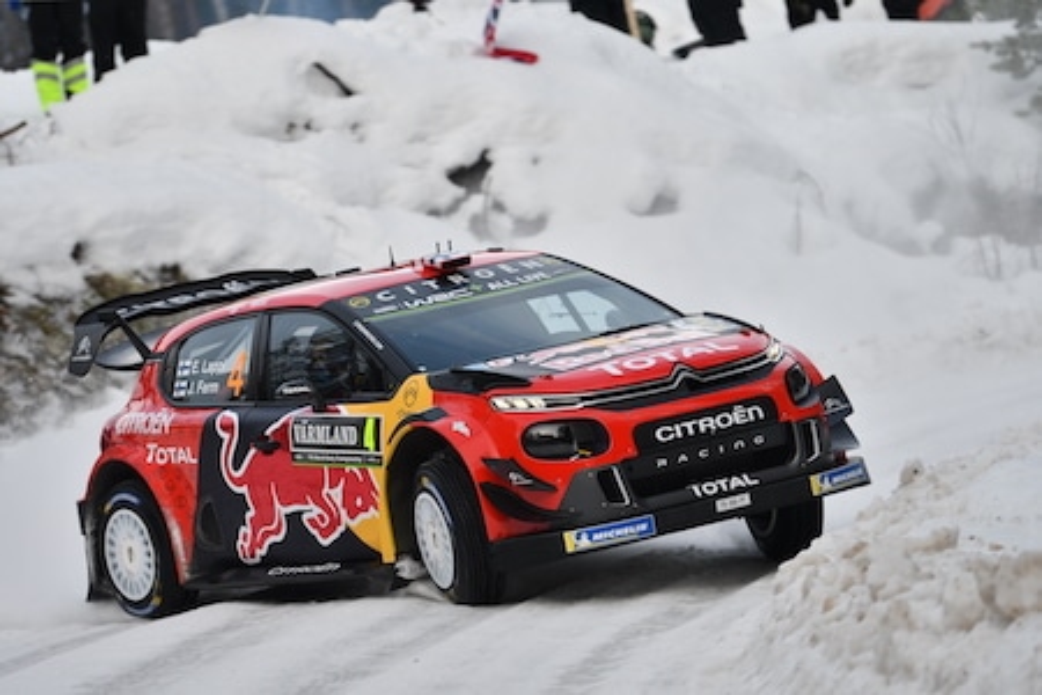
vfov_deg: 5.2
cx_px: 521
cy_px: 348
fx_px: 7597
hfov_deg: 7.8
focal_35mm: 262
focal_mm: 175
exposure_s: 1/320
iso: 63
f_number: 2.8
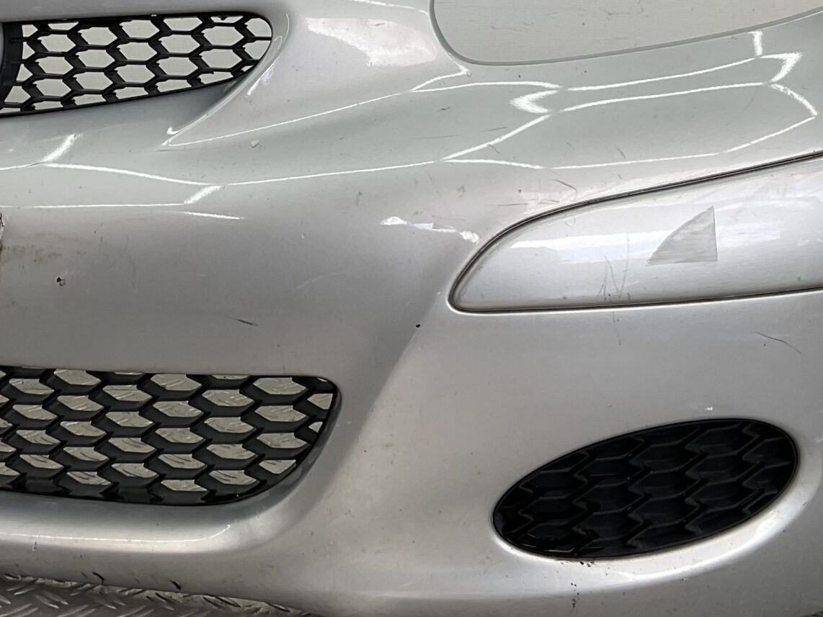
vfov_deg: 22.3
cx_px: 190
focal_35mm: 65
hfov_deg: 29.3
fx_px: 1546
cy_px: 117
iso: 16
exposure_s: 1/161
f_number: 1.8
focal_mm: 3
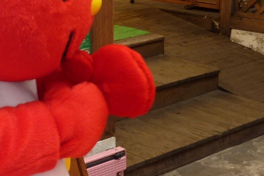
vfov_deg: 18.9
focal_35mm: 72
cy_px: 82
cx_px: -9
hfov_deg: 26.4
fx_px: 528
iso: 125
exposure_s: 1/30
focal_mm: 4.5
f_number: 3.3
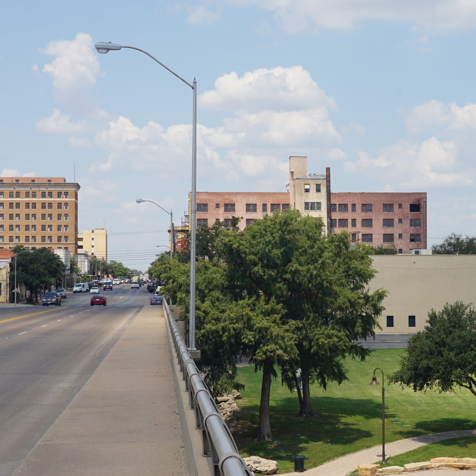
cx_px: 291
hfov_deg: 20.4
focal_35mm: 85
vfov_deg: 20.5
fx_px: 1318
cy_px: 238
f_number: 11
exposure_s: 1/160
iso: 100
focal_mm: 39
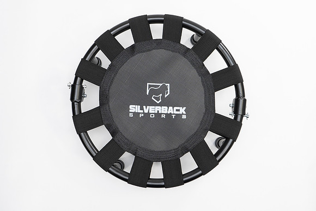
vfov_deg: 29.0
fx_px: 407
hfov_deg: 42.4
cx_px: 151
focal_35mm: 46
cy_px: 95
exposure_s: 1/100
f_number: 9
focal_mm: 42
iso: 1250
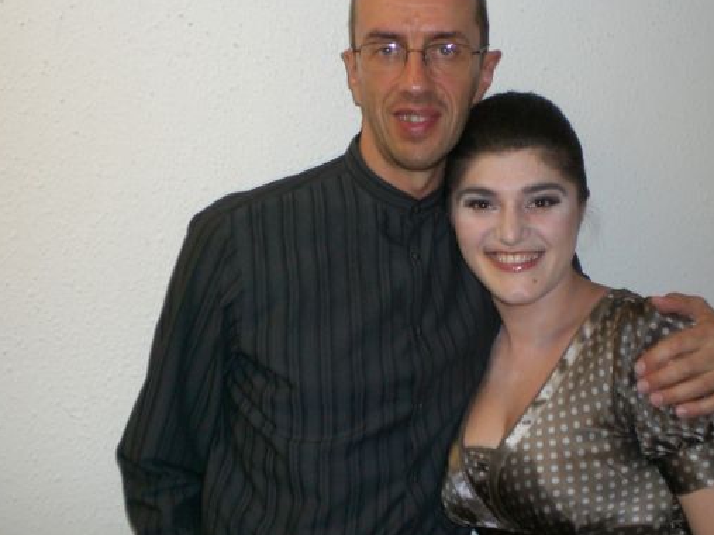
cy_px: 213
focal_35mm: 48
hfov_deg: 39.6
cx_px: 411
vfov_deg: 30.2
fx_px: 990
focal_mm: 6.3
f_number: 3.1
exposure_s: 1/60
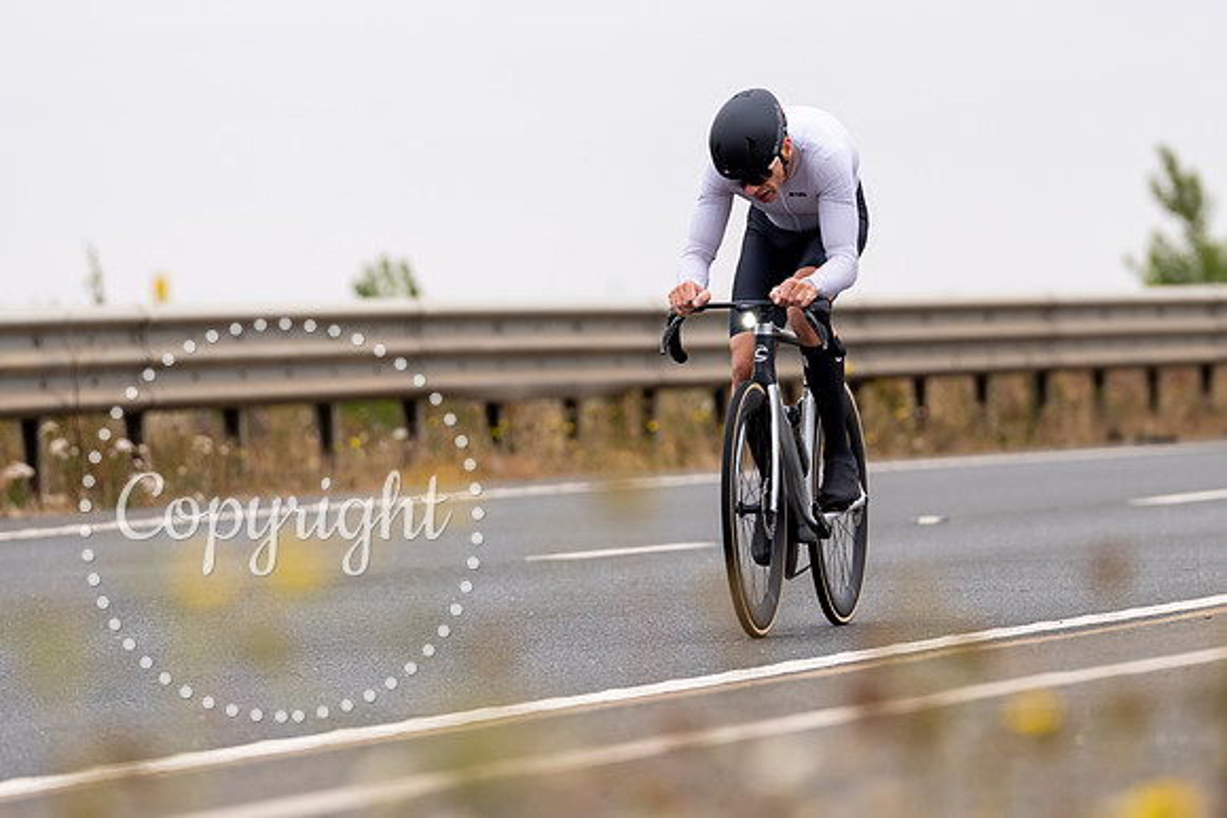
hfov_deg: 5.8
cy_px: 320
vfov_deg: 3.9
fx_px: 12049
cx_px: 817
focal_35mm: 353
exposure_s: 1/800
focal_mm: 200
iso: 100
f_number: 3.2
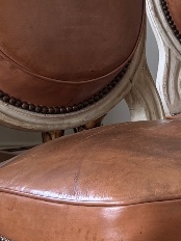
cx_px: 352
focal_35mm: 124
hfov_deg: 11.0
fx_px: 864
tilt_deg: -2.7
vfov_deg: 15.8
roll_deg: +0.8
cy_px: 52
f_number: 1.78
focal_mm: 6.76
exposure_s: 1/121
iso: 160
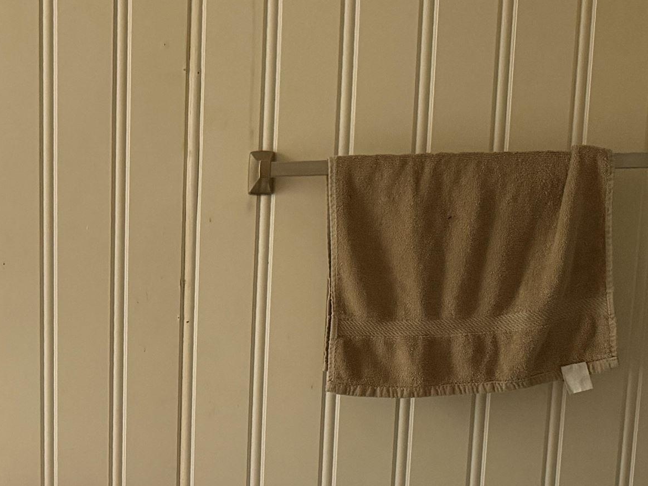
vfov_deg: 22.3
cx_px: 46
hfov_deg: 29.3
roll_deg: +0.3
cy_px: 494
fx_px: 1180
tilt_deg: -10.7
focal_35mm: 63
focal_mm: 6.76
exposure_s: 1/60
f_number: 1.78
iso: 500
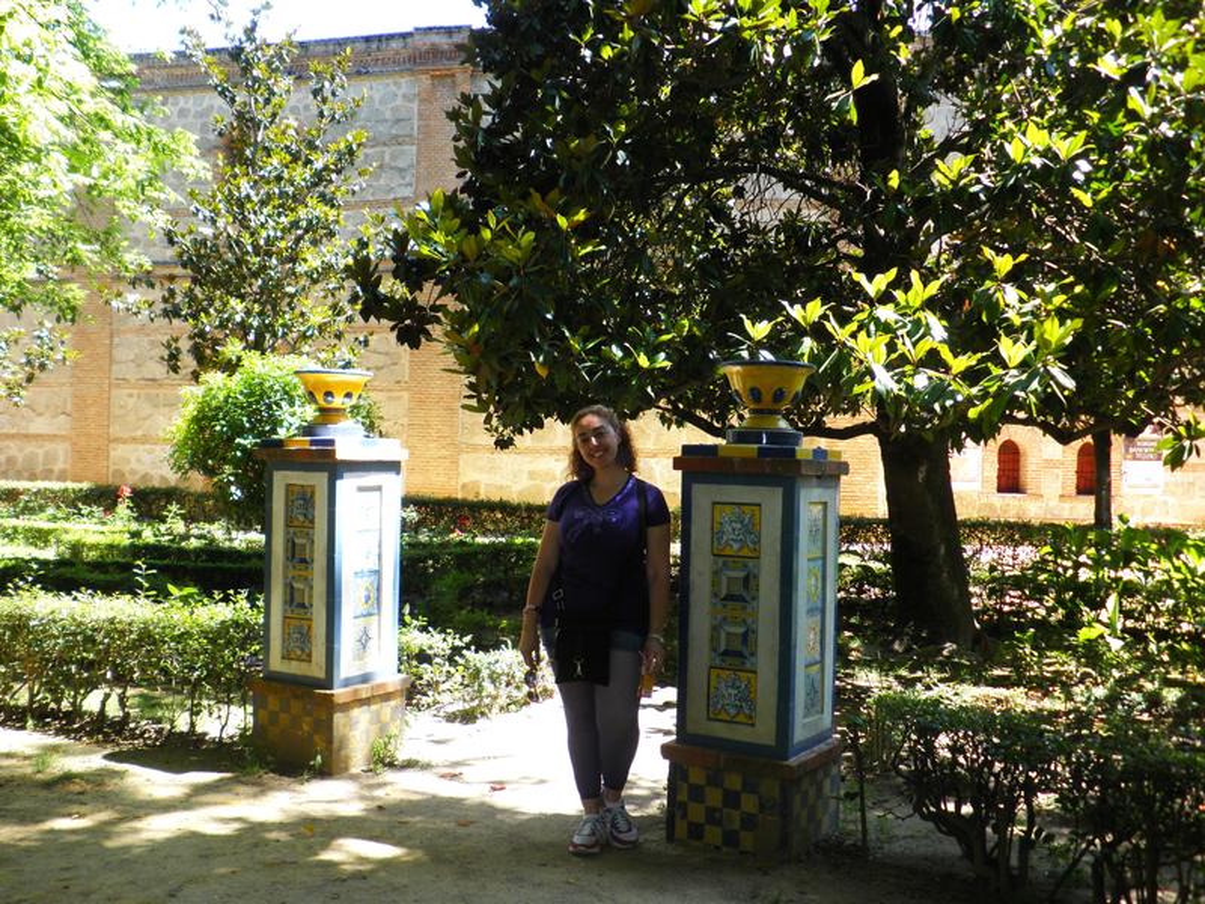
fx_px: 1253
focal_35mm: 36
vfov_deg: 39.7
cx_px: 602
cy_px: 452
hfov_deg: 51.4
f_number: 3.5
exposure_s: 1/100
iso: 64
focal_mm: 6.3
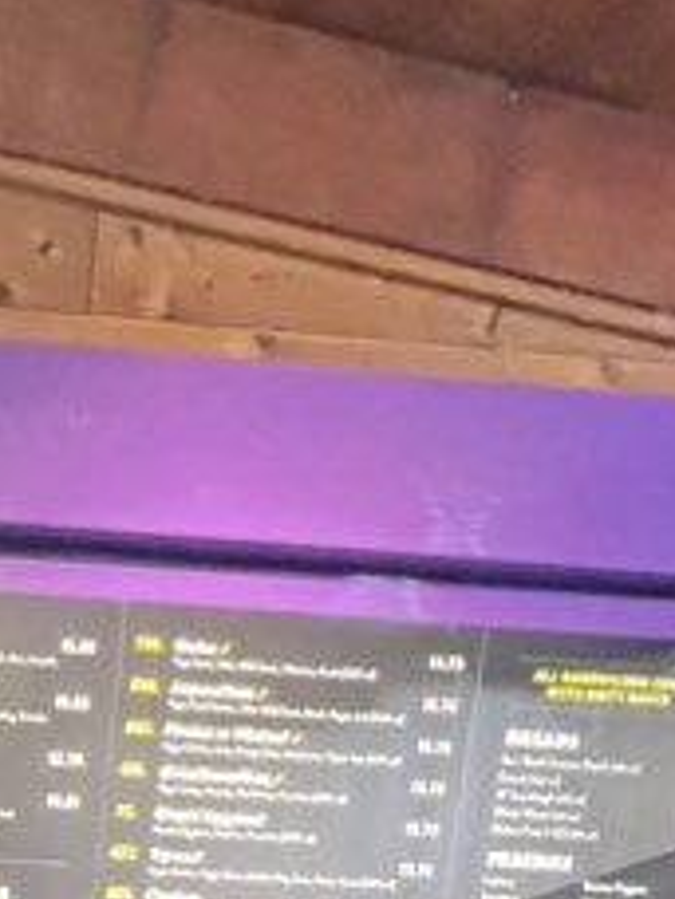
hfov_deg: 19.3
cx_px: -545
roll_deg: -2.1
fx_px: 1482
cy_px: 1392
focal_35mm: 57
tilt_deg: -9.4
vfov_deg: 24.8
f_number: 1.8
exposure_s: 1/60
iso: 640
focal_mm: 1.57
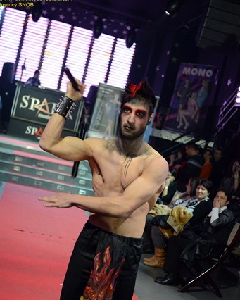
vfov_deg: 38.6
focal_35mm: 48
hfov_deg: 31.5
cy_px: 179
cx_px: 119
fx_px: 426
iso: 1250
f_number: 2.8
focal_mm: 28
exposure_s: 1/125
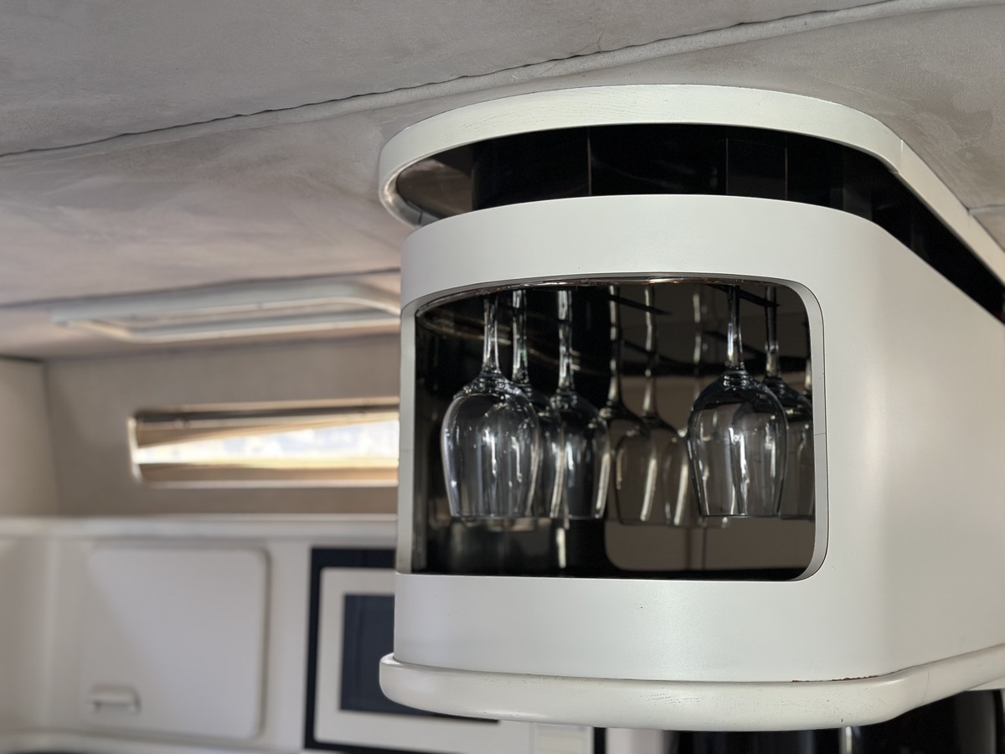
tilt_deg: +6.6
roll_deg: +0.1
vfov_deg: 30.3
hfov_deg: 39.7
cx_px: 502
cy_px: 377
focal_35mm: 48
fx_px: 1394
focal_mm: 6.86
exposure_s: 1/60
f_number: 1.78
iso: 160
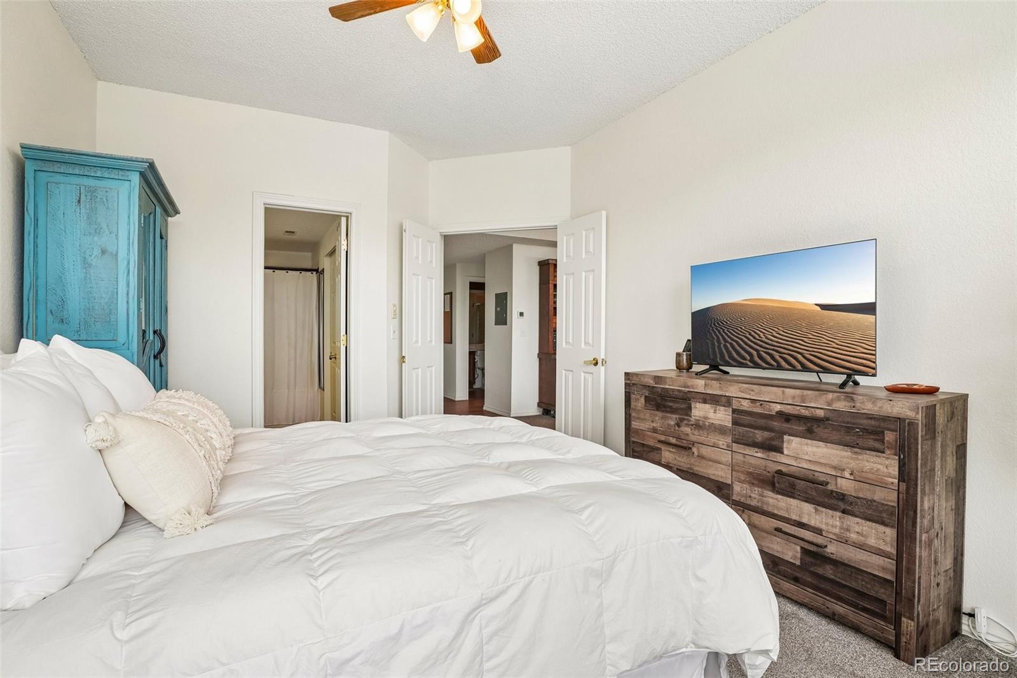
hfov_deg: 95.0
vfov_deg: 72.0
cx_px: 508
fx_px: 466
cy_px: 339
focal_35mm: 16
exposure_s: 1/30
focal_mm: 11
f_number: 8
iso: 100
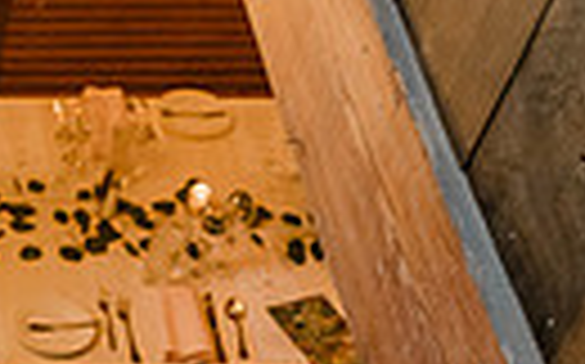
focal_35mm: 115
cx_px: -562
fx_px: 1832
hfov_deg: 15.0
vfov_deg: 10.7
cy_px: 647
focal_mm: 24
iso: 2000
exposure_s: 1/100
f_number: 2.8
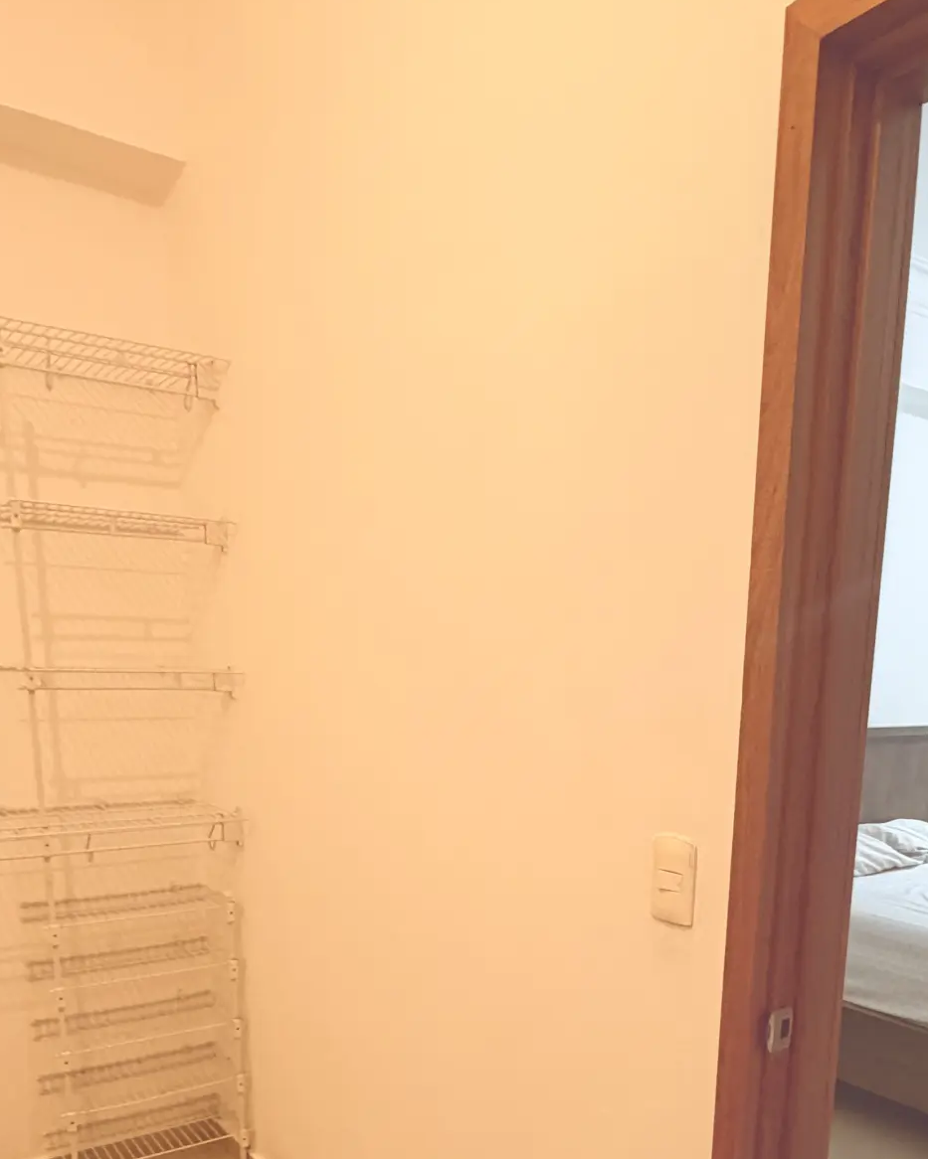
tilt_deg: -13.8
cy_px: 910
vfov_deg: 55.1
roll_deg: -0.7
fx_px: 1030
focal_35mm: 30
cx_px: 549
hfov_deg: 48.3
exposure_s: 1/60
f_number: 2.2
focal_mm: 2.22
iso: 320
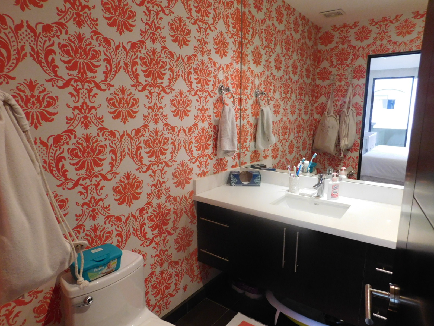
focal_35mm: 23
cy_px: 163
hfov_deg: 73.9
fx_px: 288
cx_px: 217
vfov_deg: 58.9
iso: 400
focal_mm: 4
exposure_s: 1/20
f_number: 3
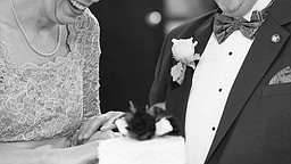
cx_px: 165
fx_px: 1559
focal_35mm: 202
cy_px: 46
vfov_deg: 6.0
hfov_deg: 10.7
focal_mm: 85
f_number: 2.2
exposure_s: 1/200
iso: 1000
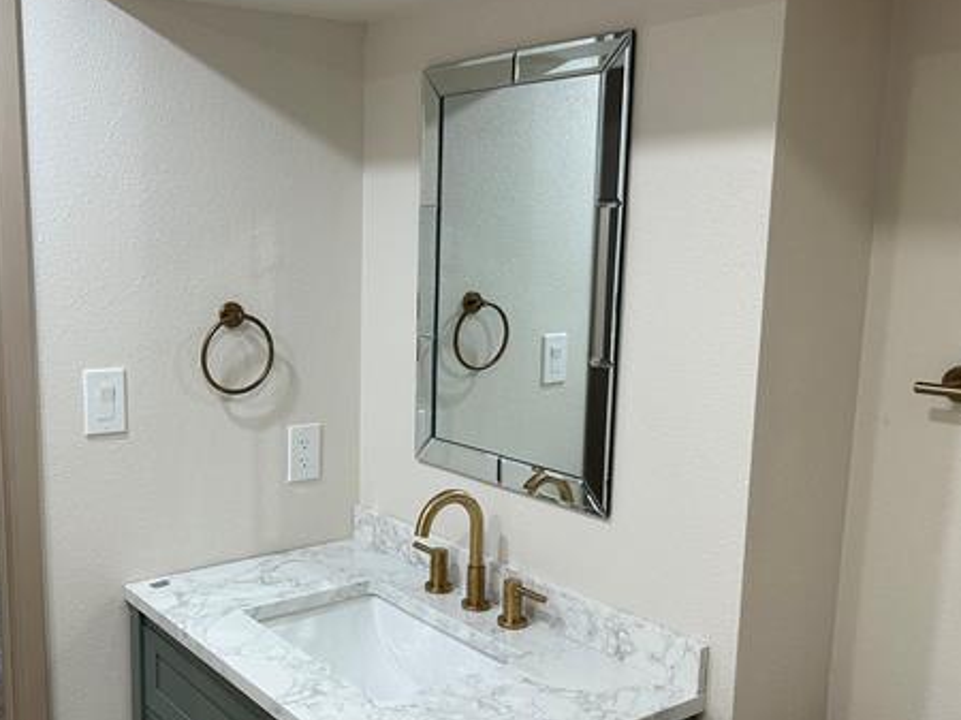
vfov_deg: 38.6
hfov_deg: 49.4
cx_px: 327
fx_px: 1027
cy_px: 411
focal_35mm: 37
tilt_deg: -10.8
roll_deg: +0.8
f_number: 1.5
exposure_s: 1/120
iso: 100
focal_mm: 5.7
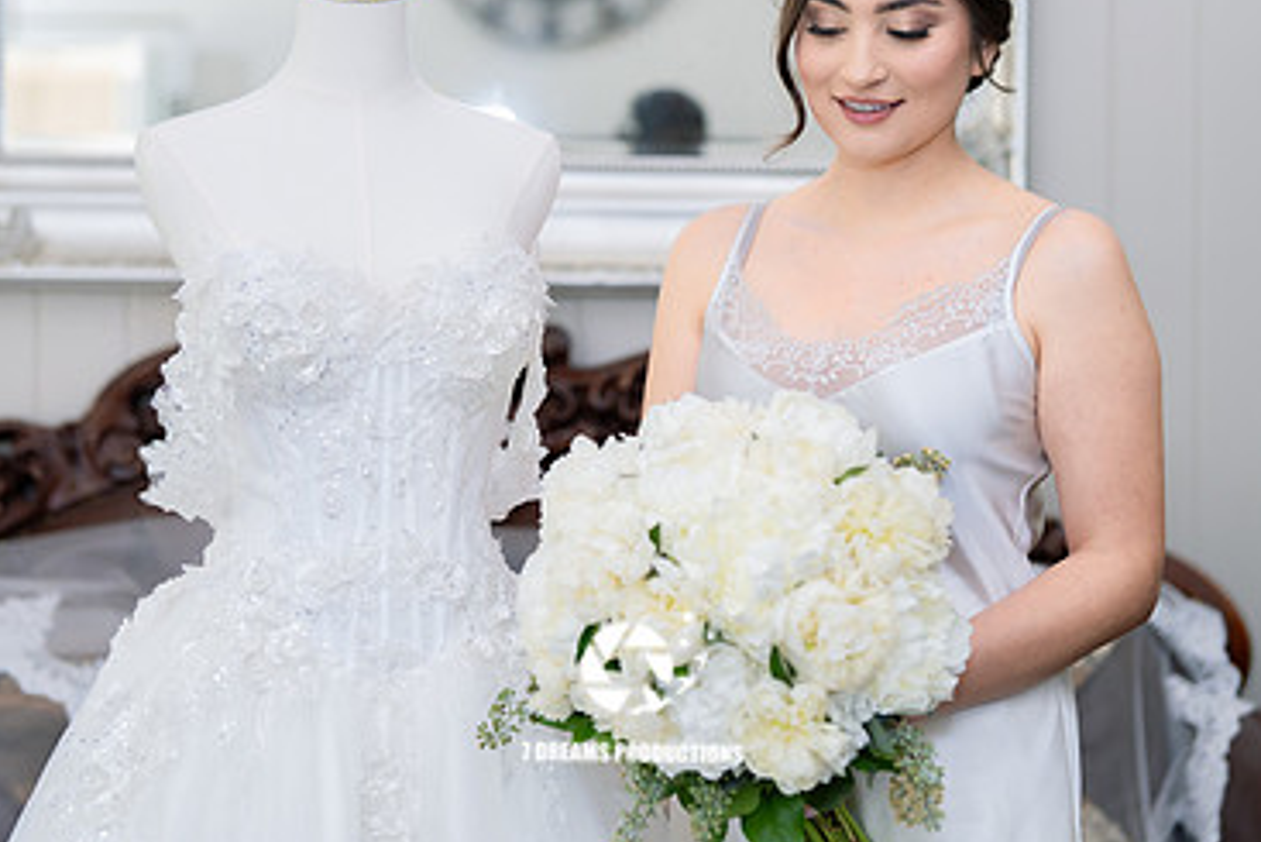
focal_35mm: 79
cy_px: 204
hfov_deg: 25.7
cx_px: 632
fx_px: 2768
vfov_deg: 17.2
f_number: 2
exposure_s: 1/200
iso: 640
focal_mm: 50
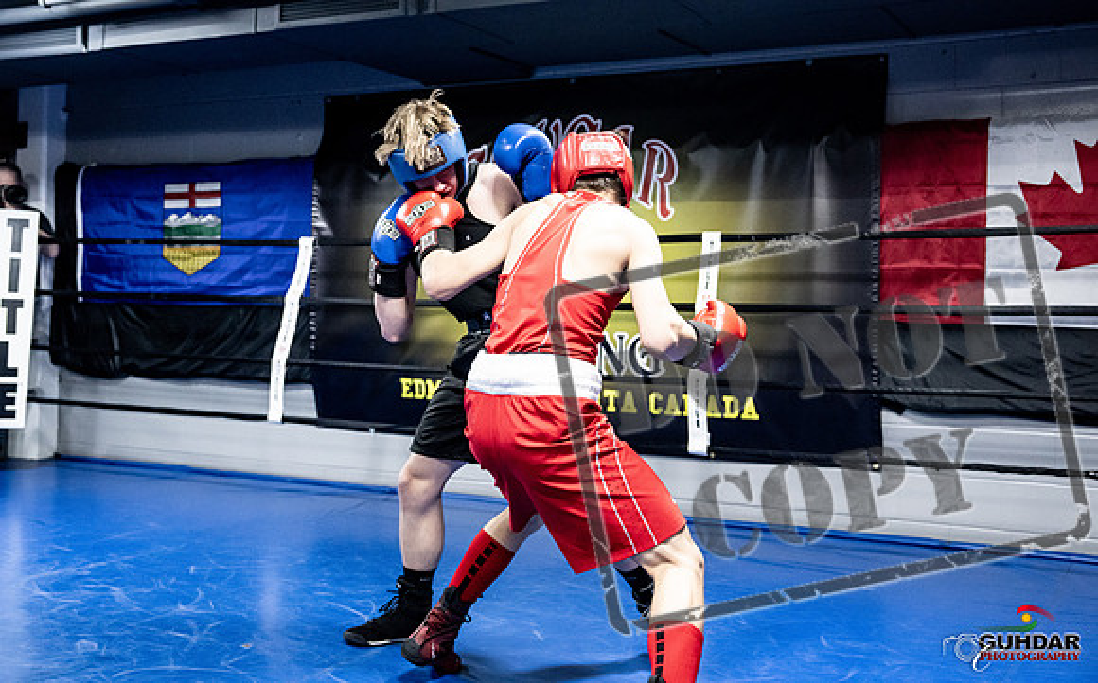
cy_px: 265
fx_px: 1254
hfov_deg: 47.3
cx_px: 523
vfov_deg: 30.4
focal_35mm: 42
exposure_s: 1/1000
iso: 8000
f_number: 2.8
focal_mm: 36
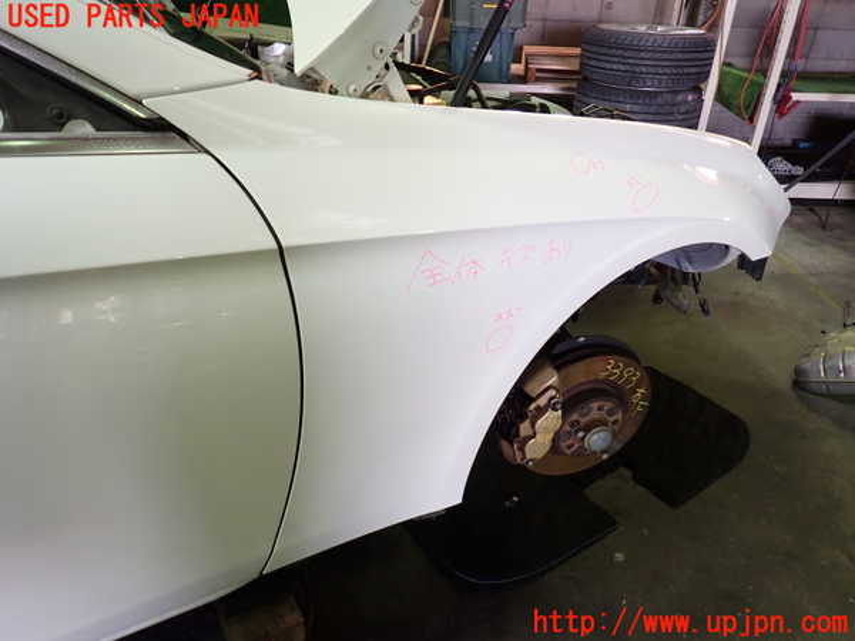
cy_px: 320
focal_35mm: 25
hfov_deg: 69.4
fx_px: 617
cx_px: 428
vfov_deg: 54.9
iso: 200
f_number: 2
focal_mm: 4.5
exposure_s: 1/40
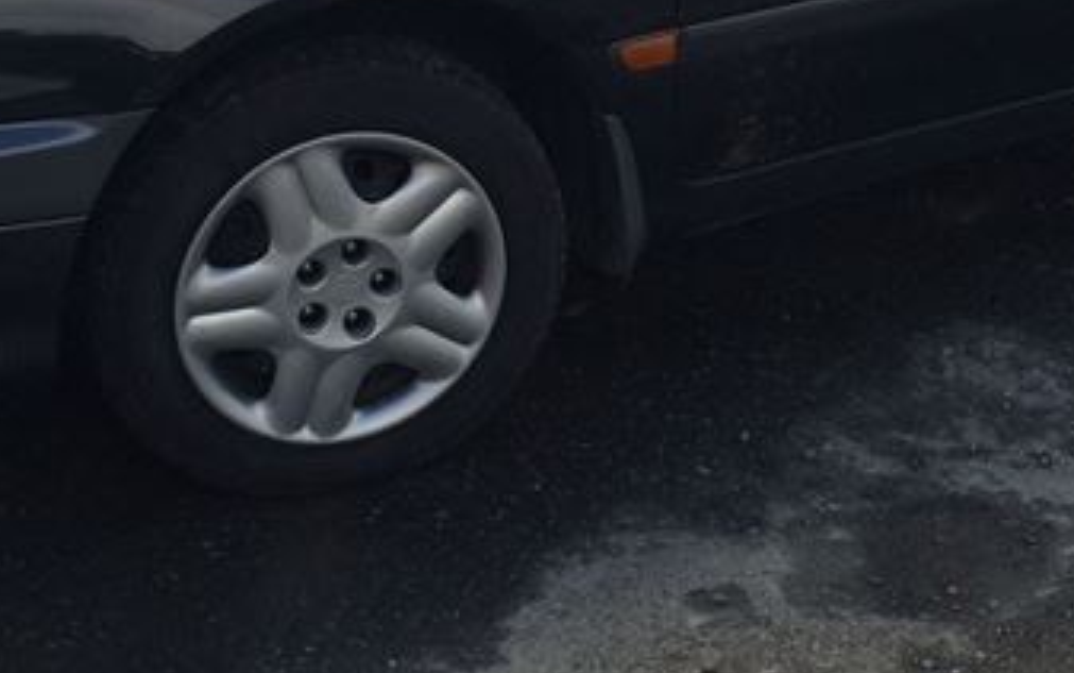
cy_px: -3
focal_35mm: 73
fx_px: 2138
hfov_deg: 28.0
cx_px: 714
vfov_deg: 17.5
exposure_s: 1/873
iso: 32
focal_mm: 4.15
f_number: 2.2
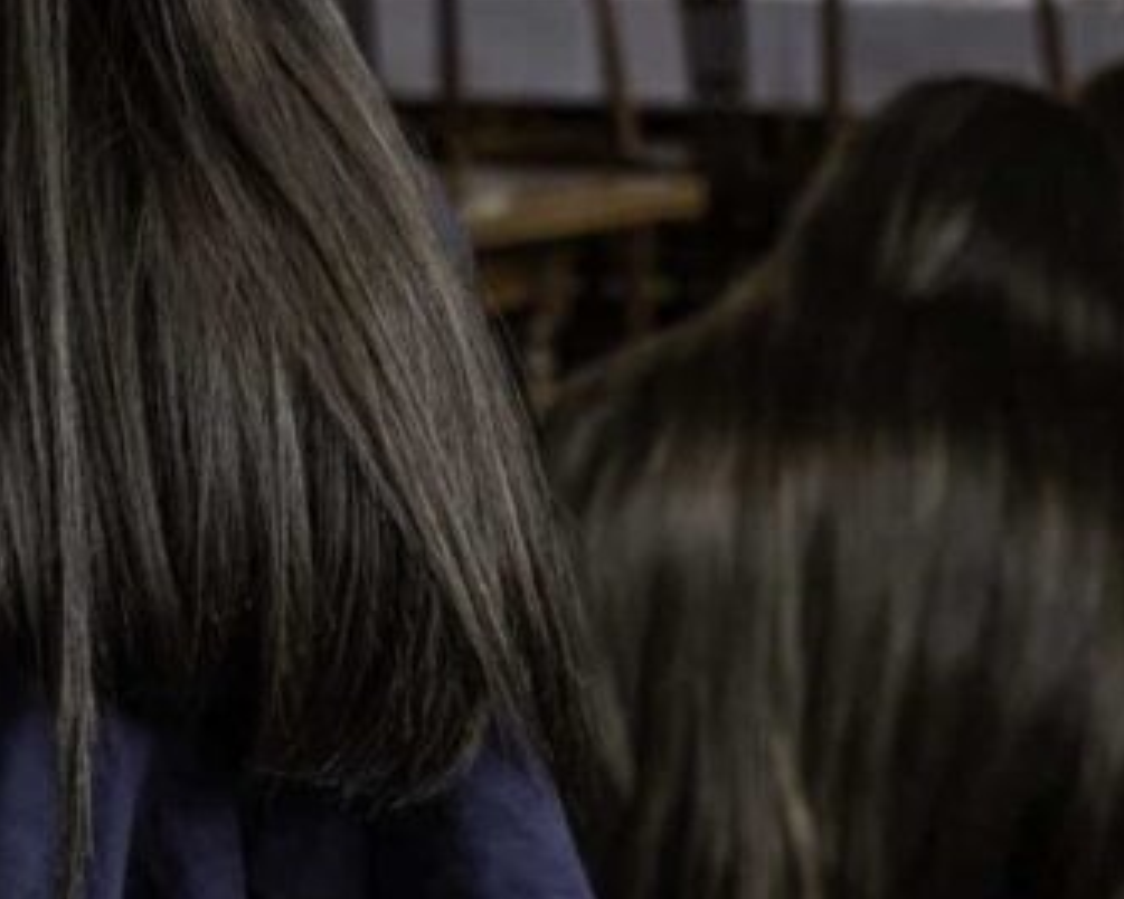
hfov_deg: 13.5
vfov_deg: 10.8
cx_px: -198
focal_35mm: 139
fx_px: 4624
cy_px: -278
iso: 800
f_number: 5
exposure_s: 1/60
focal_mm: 34.5
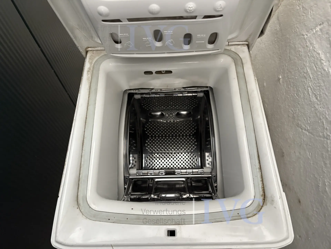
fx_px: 249
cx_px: 166
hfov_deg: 67.3
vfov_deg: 53.1
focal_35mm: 26
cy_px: 124
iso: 640
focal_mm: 5.96
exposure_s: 1/40
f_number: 1.6
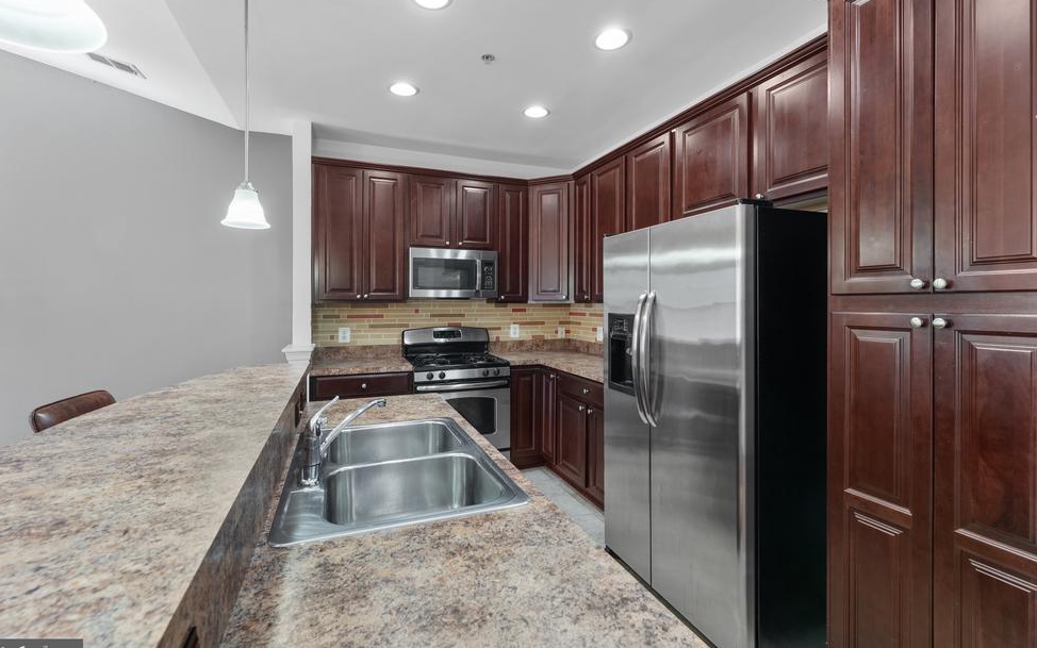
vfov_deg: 74.8
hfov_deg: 101.4
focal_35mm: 15
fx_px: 424
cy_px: 314
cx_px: 510
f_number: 8
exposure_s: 1/3
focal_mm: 14
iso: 100
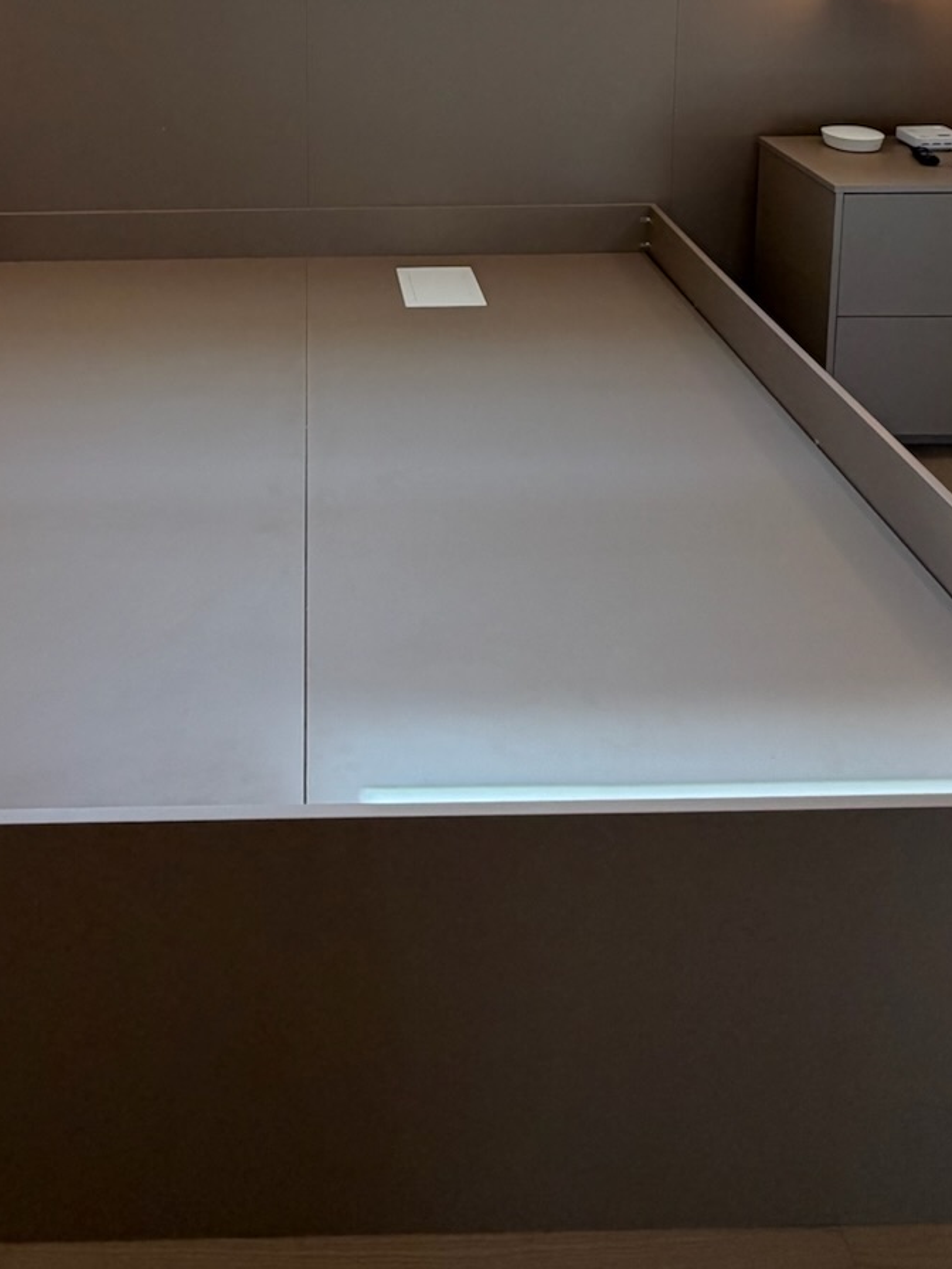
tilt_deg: -9.2
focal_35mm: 32
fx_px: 1173
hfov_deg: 43.6
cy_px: 45
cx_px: 323
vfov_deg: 48.4
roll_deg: +0.5
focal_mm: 2.22
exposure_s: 1/84
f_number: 2.2
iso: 100
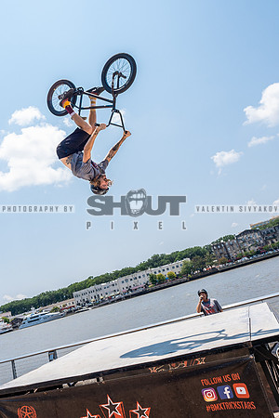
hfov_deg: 46.8
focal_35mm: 27
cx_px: 92
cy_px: 176
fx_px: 316
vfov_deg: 66.6
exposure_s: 1/2500
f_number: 3.2
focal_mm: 14
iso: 125
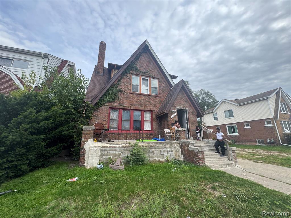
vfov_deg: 85.7
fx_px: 118
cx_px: 146
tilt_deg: +14.0
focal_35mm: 14
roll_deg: +0.6
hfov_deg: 102.1
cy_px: 109
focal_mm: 2.22
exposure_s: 1/467
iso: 50
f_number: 2.2
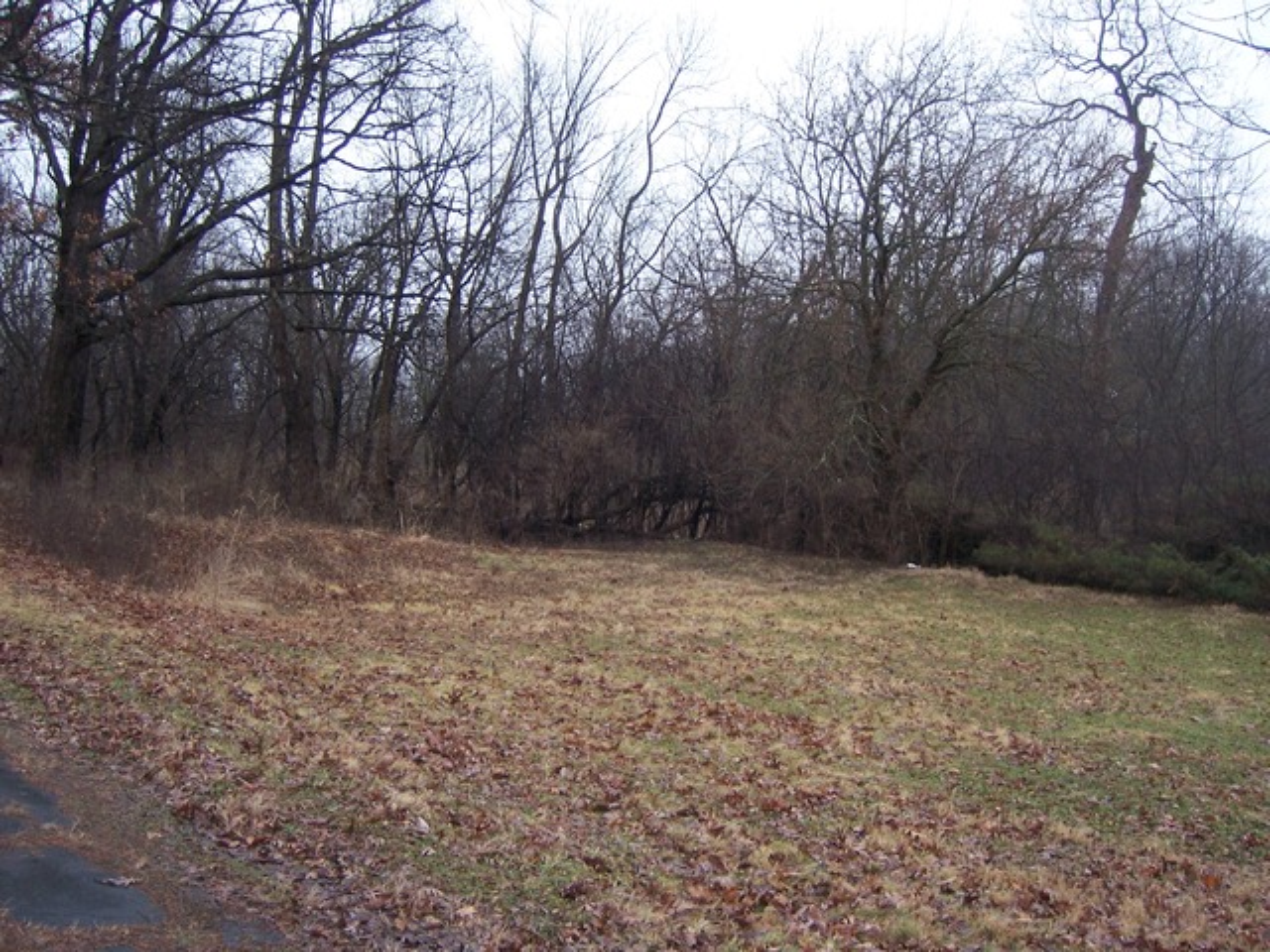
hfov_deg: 51.4
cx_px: 635
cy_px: 476
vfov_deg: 39.7
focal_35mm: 36
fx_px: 1321
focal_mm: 6.2
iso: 125
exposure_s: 1/100
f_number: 2.8
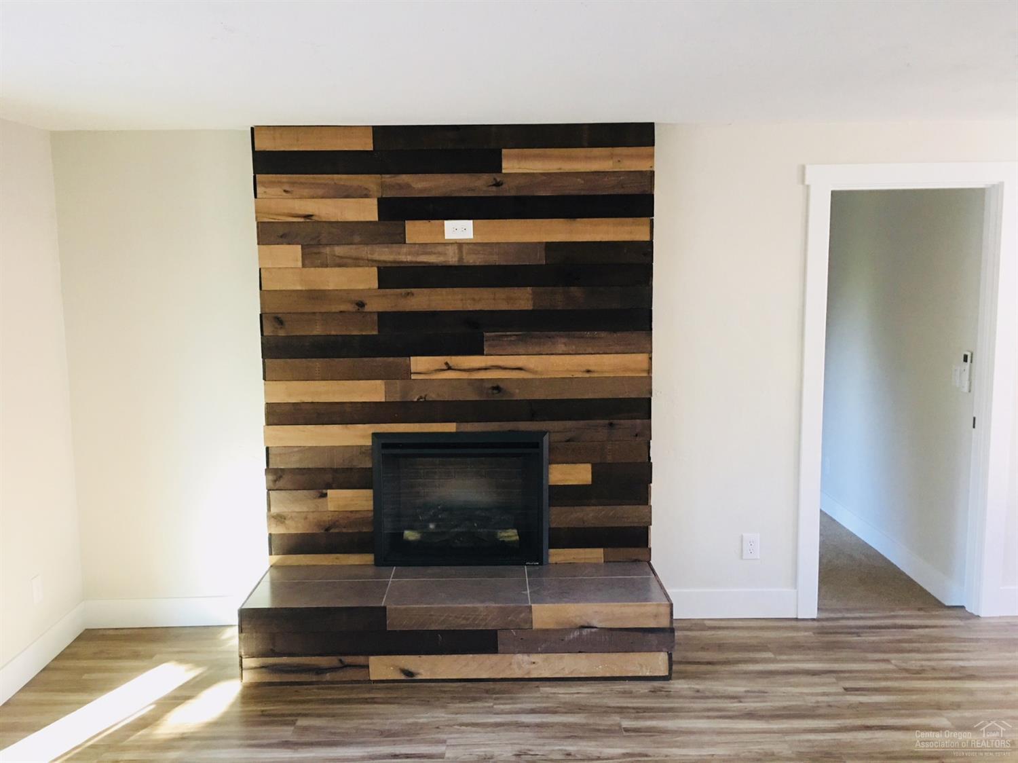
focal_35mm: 29
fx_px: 853
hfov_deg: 61.7
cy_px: 382
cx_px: 509
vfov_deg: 48.2
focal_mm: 4.15
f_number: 2.2
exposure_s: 1/15
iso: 100
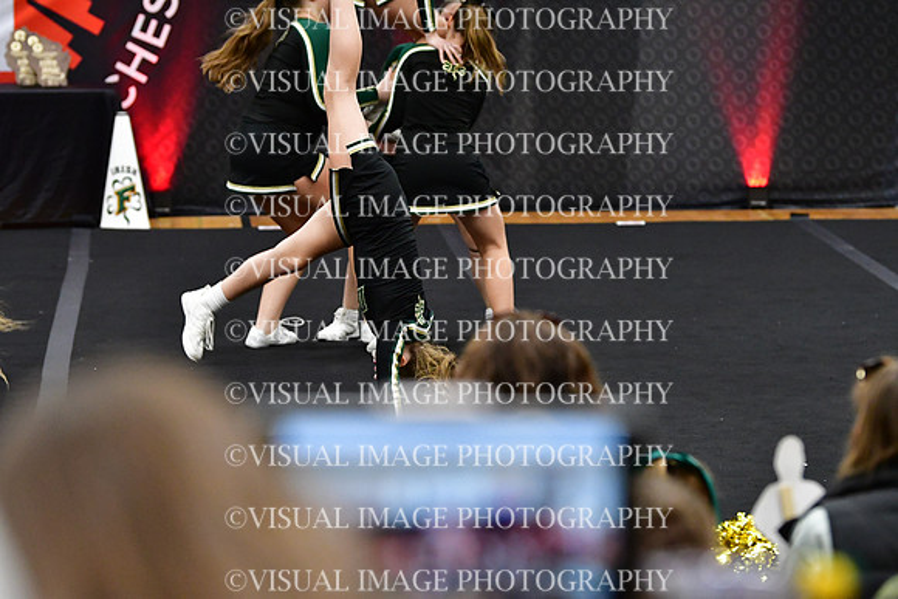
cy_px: 300
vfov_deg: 7.0
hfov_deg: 10.5
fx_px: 4865
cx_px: 449
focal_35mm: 195
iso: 5000
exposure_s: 1/500
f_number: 3.5
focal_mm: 130
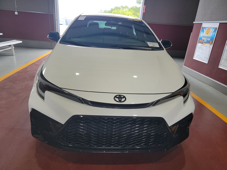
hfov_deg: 71.6
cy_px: 85
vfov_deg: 56.8
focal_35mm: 24
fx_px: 157
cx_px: 114
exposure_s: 1/59
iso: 64
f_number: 1.8
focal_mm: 6.7
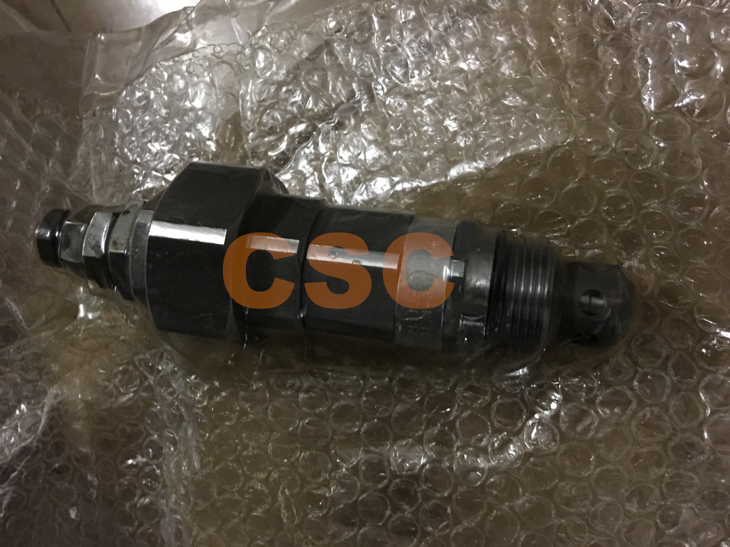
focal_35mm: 29
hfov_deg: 61.7
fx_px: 612
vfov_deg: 48.2
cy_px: 274
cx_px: 365
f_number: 2.2
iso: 125
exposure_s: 1/4
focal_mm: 4.15
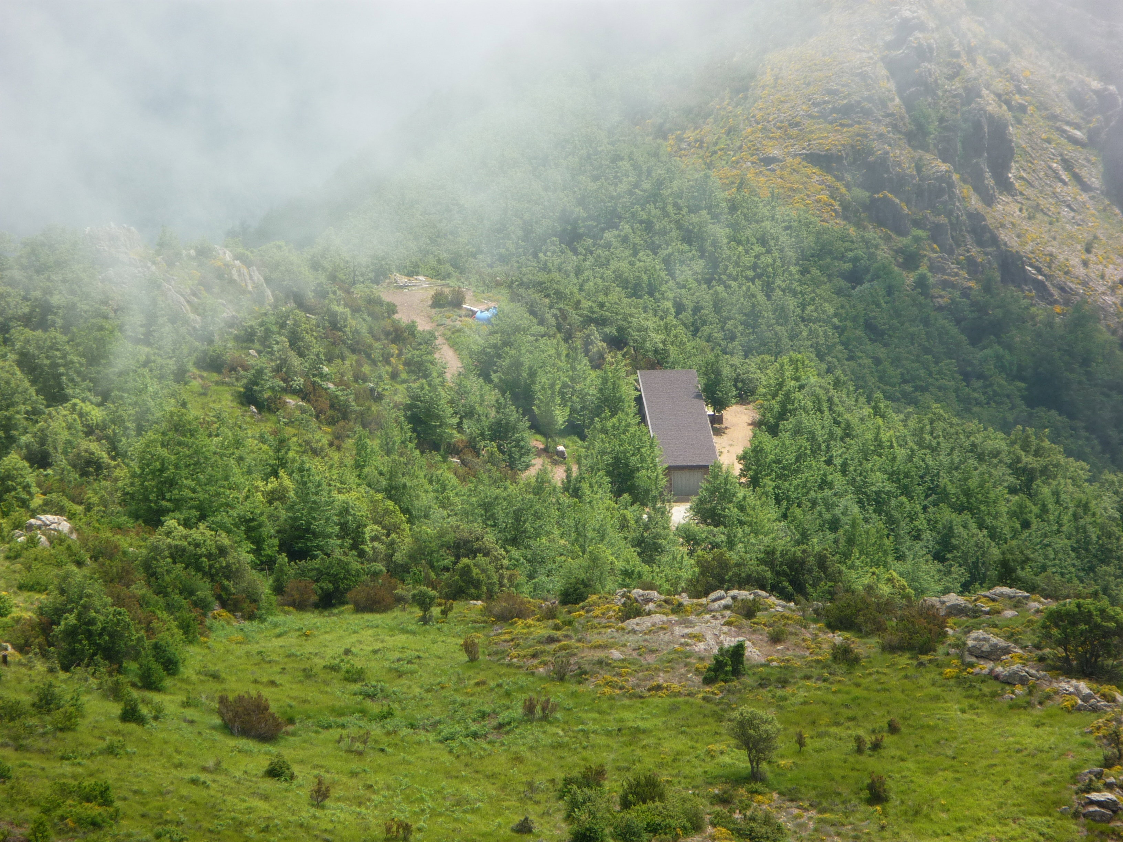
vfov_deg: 11.2
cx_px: 562
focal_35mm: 132
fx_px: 4282
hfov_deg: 14.9
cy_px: 421
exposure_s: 1/160
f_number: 5.9
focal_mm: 22
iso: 80
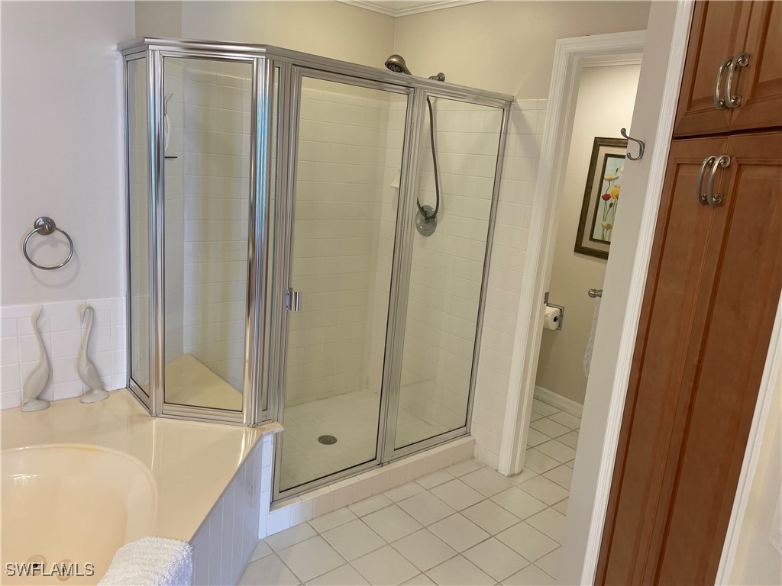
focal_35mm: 26
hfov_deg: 67.3
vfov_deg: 53.1
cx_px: 391
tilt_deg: -13.6
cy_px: 293
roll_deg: -5.0
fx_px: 587
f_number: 1.6
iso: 80
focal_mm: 4.2
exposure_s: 1/60
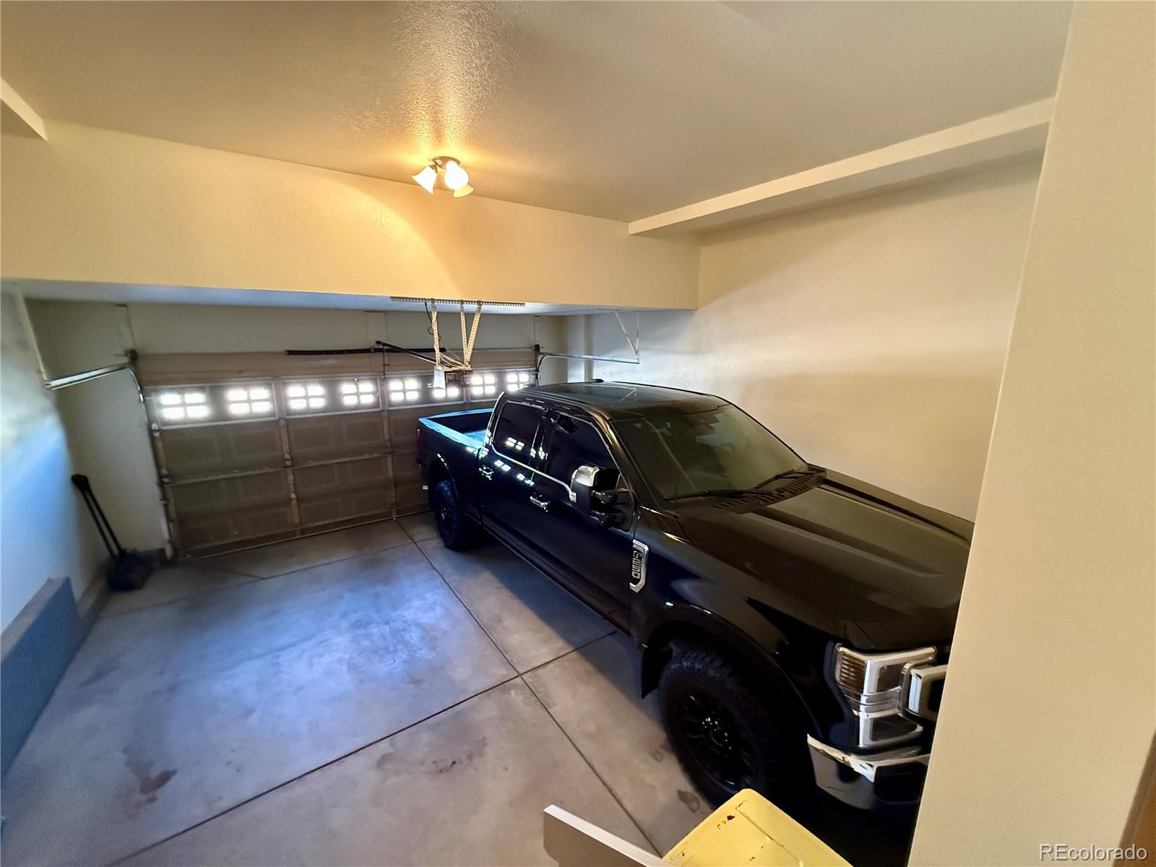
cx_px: 578
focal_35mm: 14
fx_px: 468
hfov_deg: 102.1
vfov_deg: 85.7
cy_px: 434
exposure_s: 1/60
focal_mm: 2.22
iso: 1250
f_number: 2.2
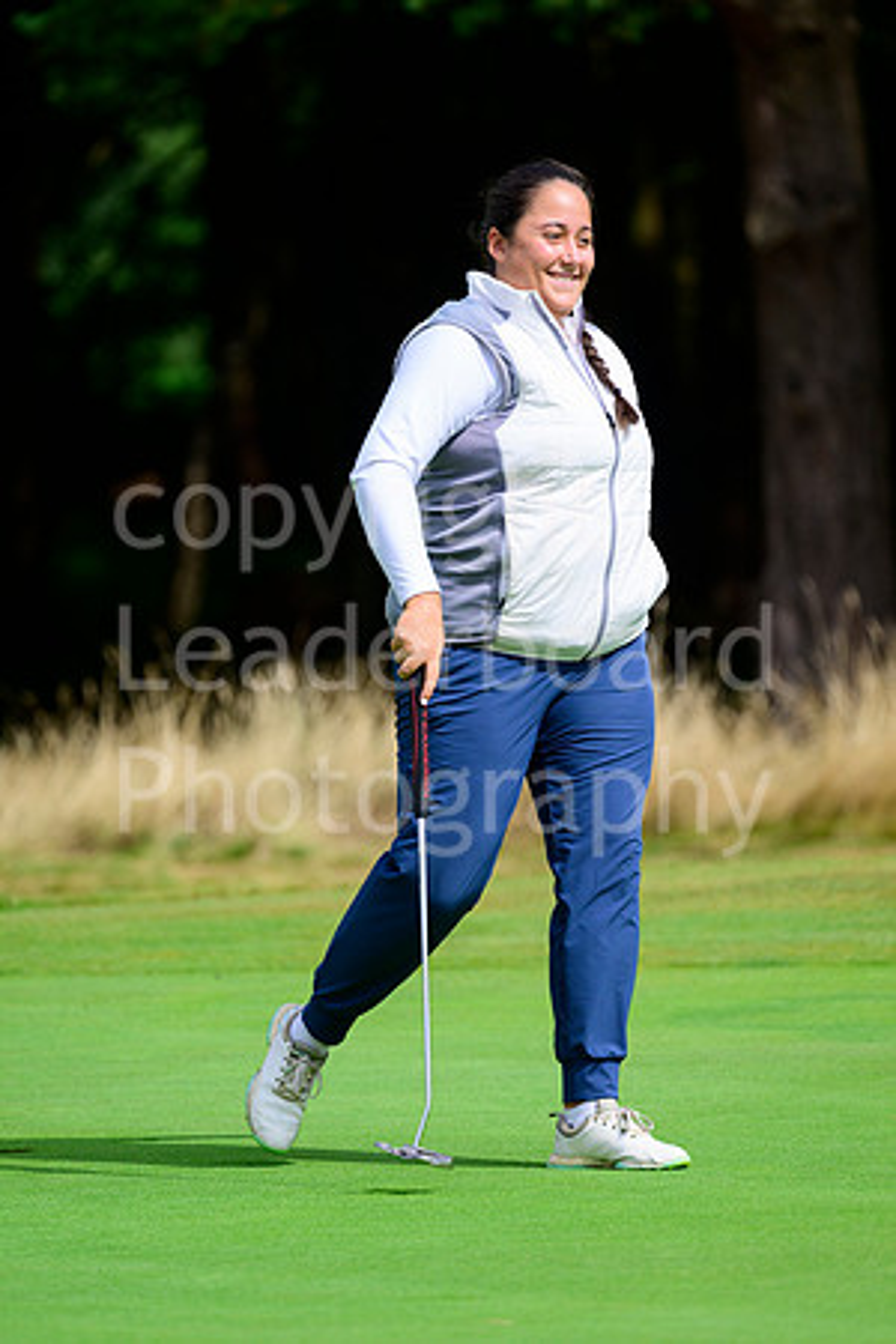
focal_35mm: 340
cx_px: 448
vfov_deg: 6.1
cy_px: 672
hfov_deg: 4.0
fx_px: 12692
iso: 800
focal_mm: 340
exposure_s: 1/3200
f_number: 6.3
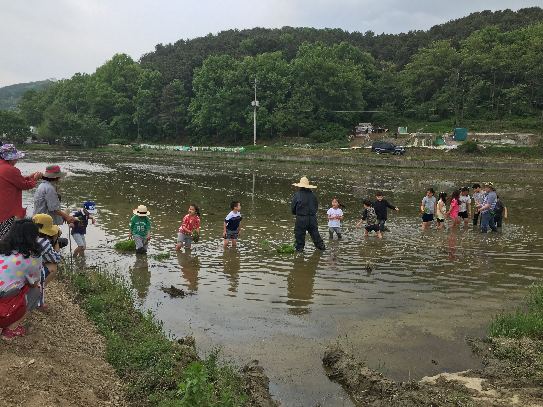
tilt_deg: -6.2
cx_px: 272
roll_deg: -1.0
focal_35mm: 29
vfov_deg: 48.2
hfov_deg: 61.7
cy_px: 204
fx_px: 455
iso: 25
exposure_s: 1/1148
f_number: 2.2
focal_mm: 4.15
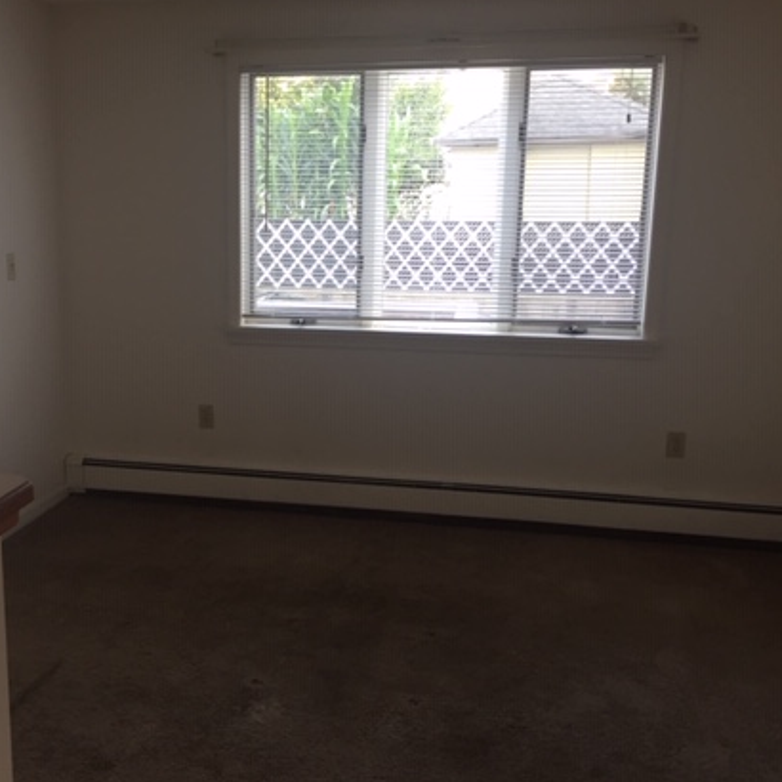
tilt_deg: -11.5
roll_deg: -0.2
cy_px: 404
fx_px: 1022
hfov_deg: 41.5
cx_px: 278
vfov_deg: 41.9
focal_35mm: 40
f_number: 2.2
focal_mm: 4.15
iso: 32
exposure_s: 1/40
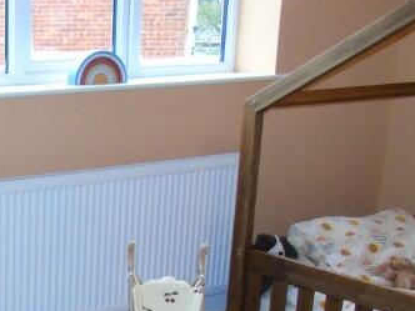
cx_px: -95
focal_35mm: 77
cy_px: 315
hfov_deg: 23.0
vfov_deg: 18.6
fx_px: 923
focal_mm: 4.4
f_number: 3.4
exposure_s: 1/30
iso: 200
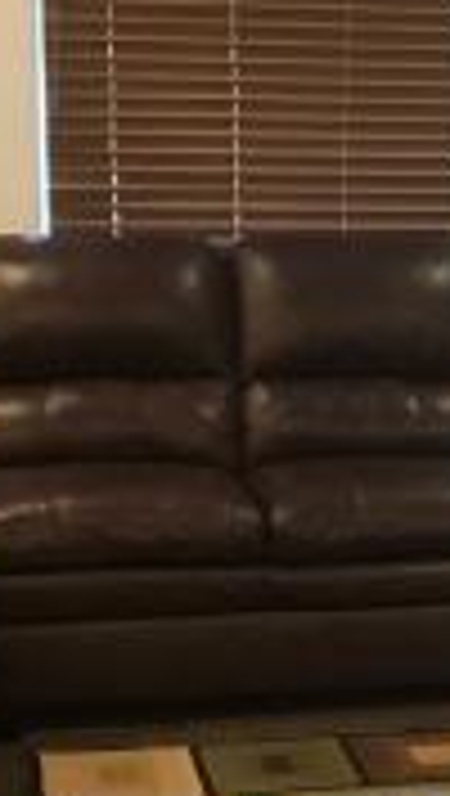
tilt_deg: -7.1
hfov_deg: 10.7
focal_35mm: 110
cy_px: 432
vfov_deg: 19.4
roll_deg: -0.7
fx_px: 2326
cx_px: 657
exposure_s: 1/15
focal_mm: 3.99
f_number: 1.8
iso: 80
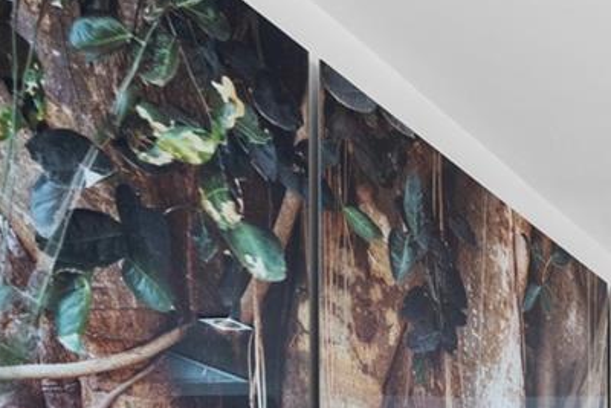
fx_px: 1087
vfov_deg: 17.9
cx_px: 1088
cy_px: 685
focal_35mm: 64
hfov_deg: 21.3
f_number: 8
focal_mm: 16
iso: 400
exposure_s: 1/2.5
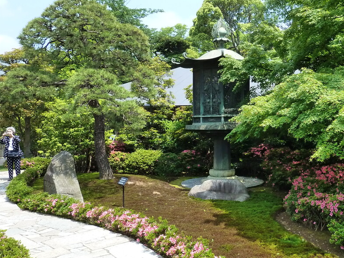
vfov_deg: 37.7
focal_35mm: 38
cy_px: 123
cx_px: 249
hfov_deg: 47.5
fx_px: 378
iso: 200
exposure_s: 1/250
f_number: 4
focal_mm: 4.1
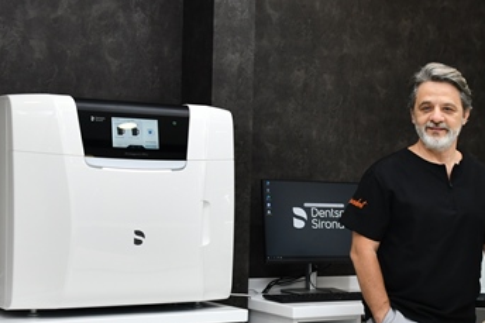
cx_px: 374
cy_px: 243
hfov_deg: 26.3
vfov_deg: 17.8
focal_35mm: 76
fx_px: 1023
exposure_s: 1/200
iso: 640
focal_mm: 34
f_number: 4
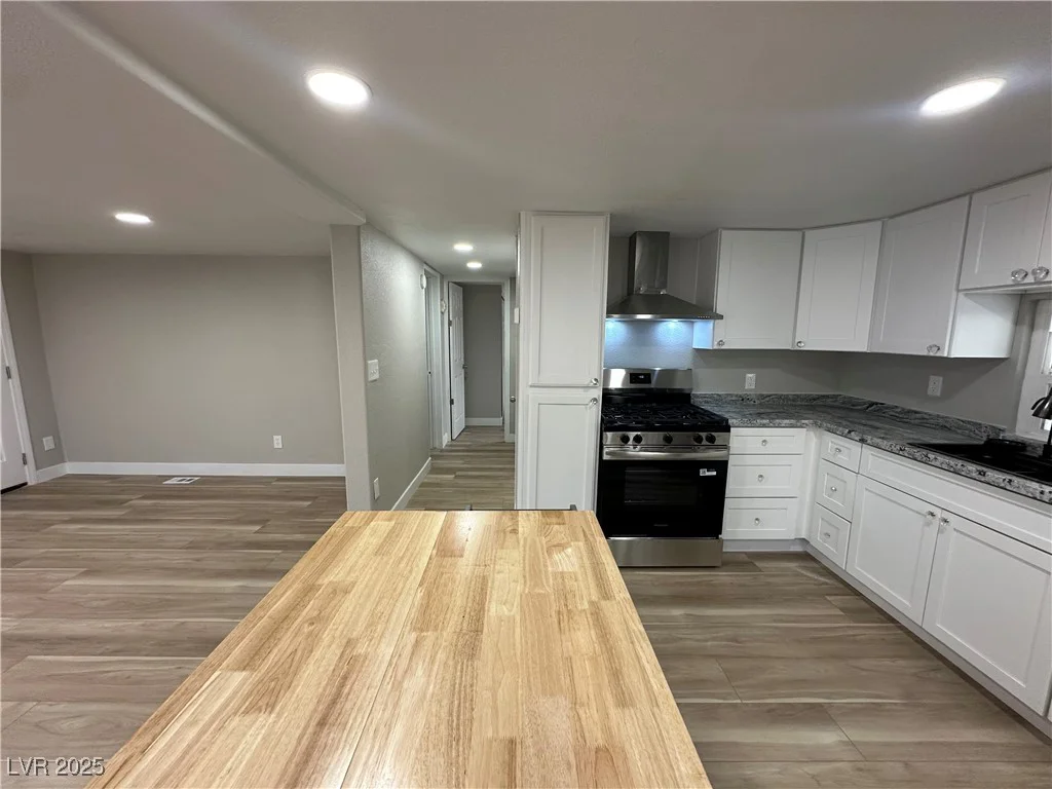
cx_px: 526
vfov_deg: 85.7
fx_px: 425
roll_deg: -0.4
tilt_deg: -8.1
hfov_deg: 102.1
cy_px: 394
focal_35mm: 14
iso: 200
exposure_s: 1/120
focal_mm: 2.22
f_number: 2.2
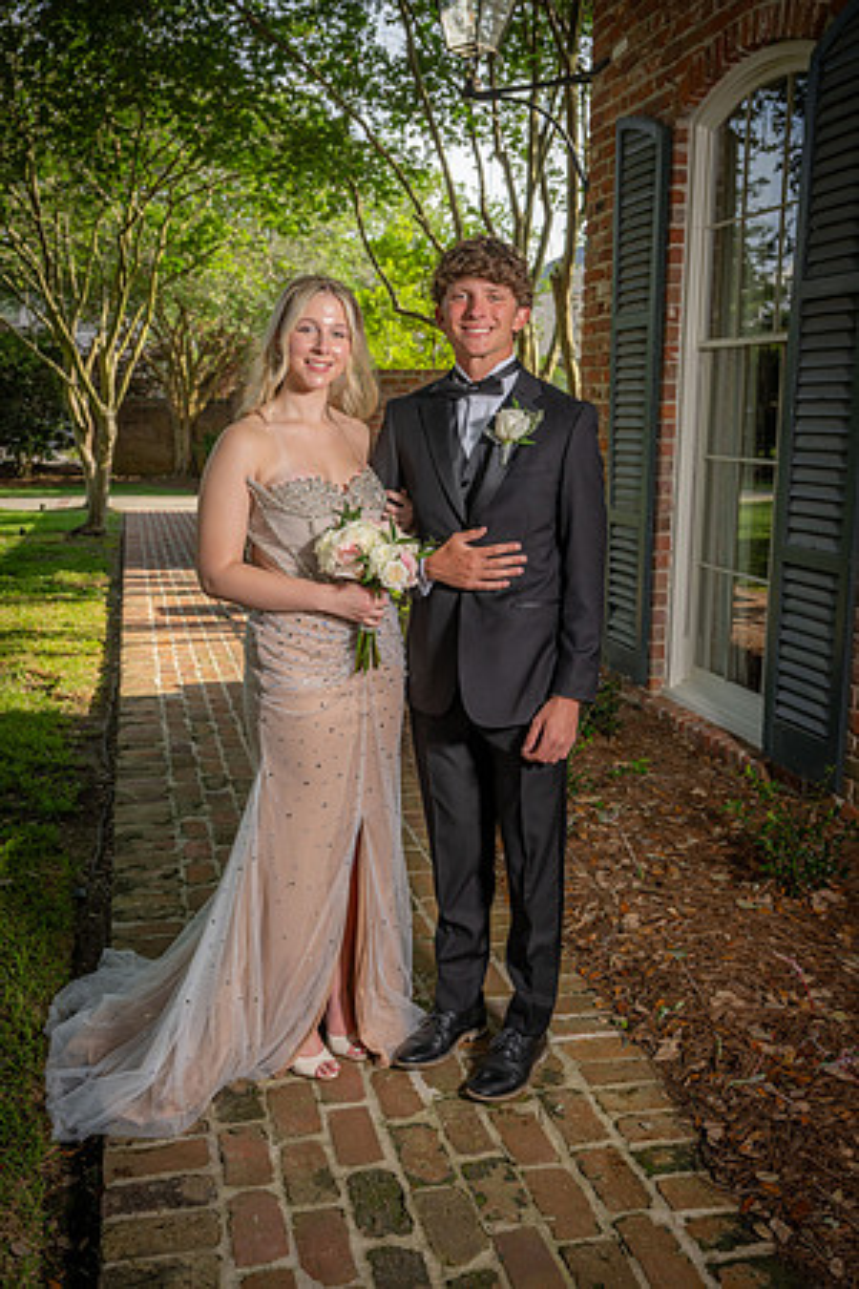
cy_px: 644
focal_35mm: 34
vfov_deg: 55.1
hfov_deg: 38.4
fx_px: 1235
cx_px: 430
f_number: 5.6
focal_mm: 34.5
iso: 100
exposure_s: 1/160
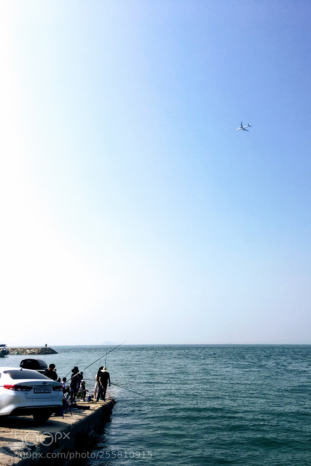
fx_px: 402
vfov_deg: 60.3
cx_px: 175
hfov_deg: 42.2
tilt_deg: +14.1
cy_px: 239
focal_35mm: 31
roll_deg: +0.3
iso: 25
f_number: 2.2
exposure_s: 1/3846
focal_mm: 4.15
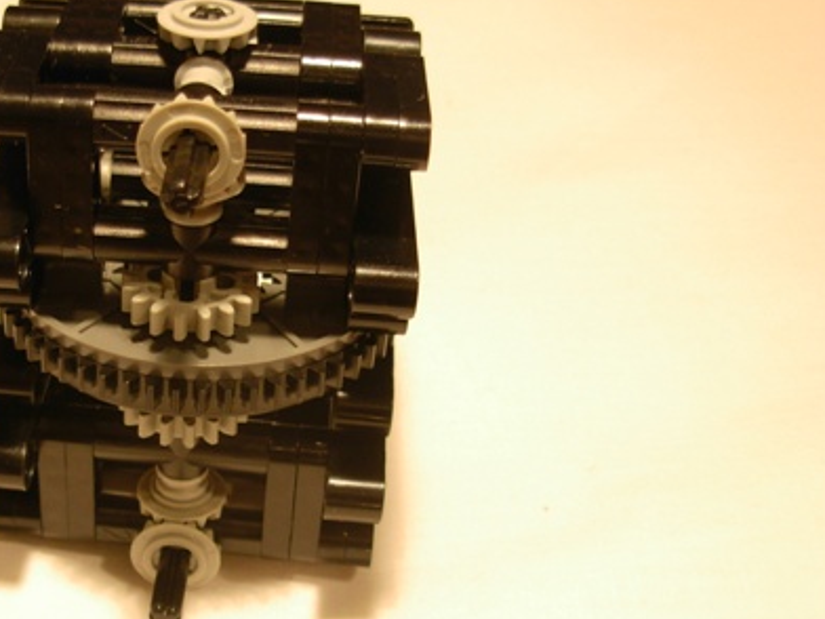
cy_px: 339
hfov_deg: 30.8
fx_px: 1478
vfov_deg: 23.6
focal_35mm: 62
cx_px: 242
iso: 79
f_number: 2.9
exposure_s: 1/7.3
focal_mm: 6.3
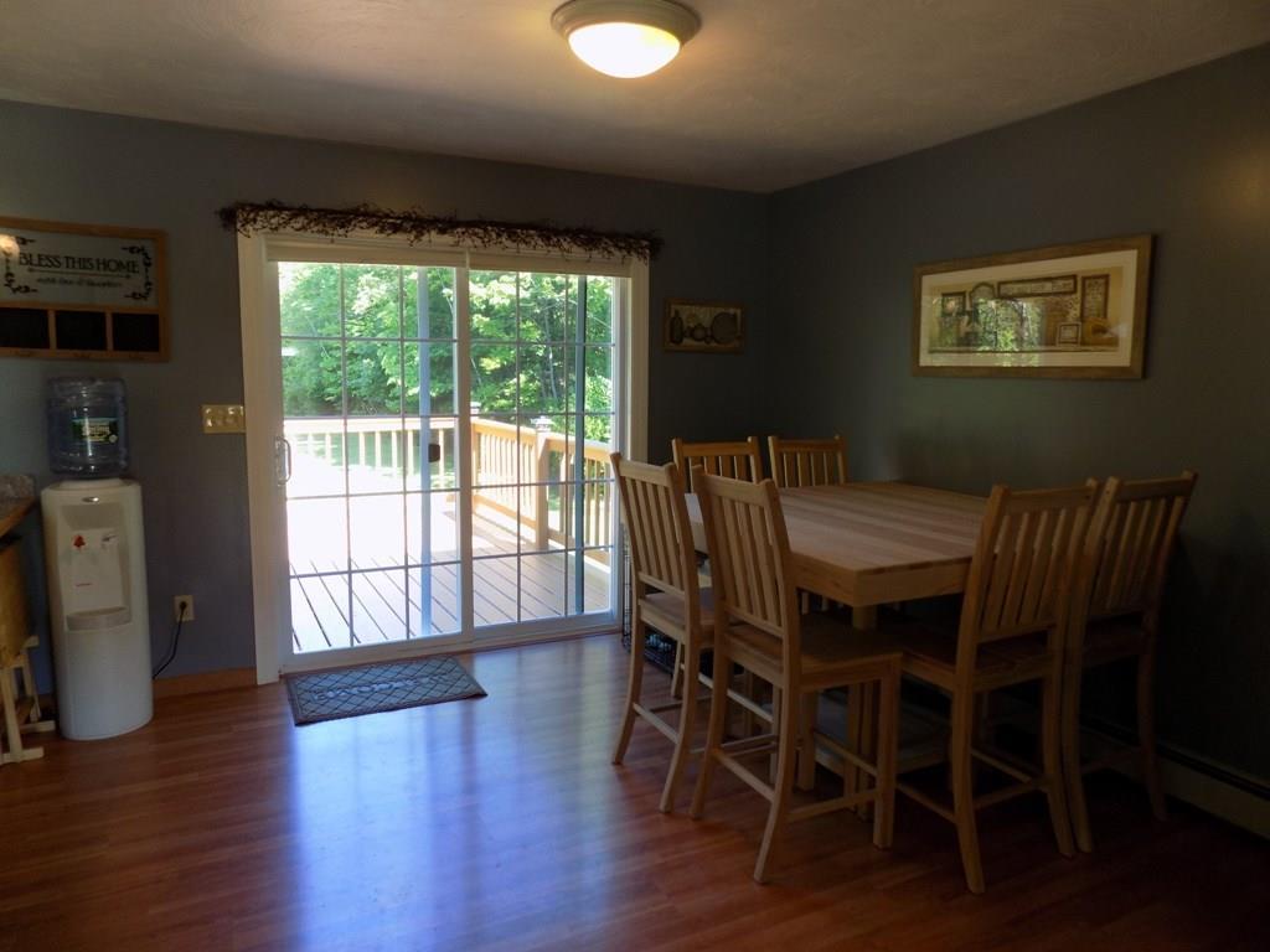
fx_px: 844
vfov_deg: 58.9
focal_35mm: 23
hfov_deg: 73.9
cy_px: 476
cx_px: 635
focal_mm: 4
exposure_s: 1/30
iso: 80
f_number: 3.1
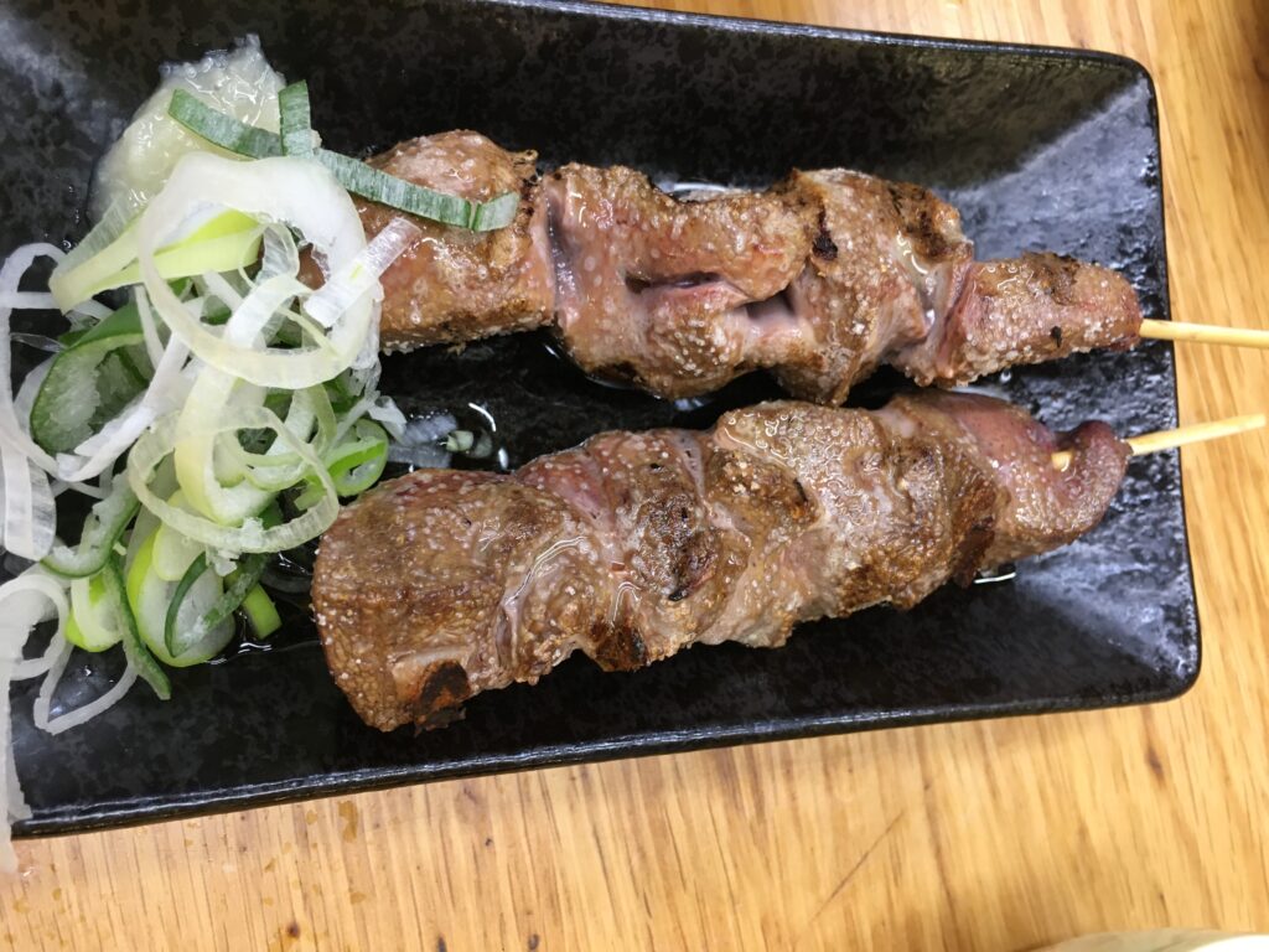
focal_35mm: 29
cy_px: 476
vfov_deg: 48.2
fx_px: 1063
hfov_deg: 61.7
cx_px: 634
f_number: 2.2
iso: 80
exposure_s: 1/30
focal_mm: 4.15
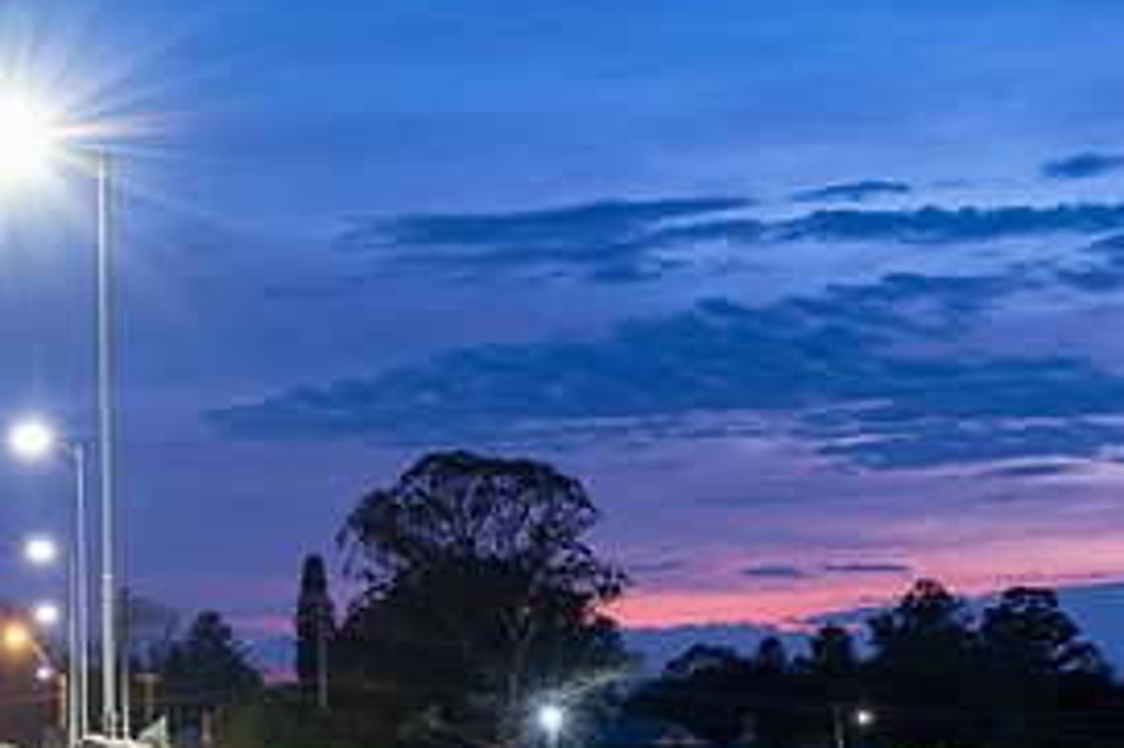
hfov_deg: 20.7
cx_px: 74
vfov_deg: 14.2
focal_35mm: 96
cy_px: 448
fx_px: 2995
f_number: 7.1
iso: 200
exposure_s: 5
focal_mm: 30
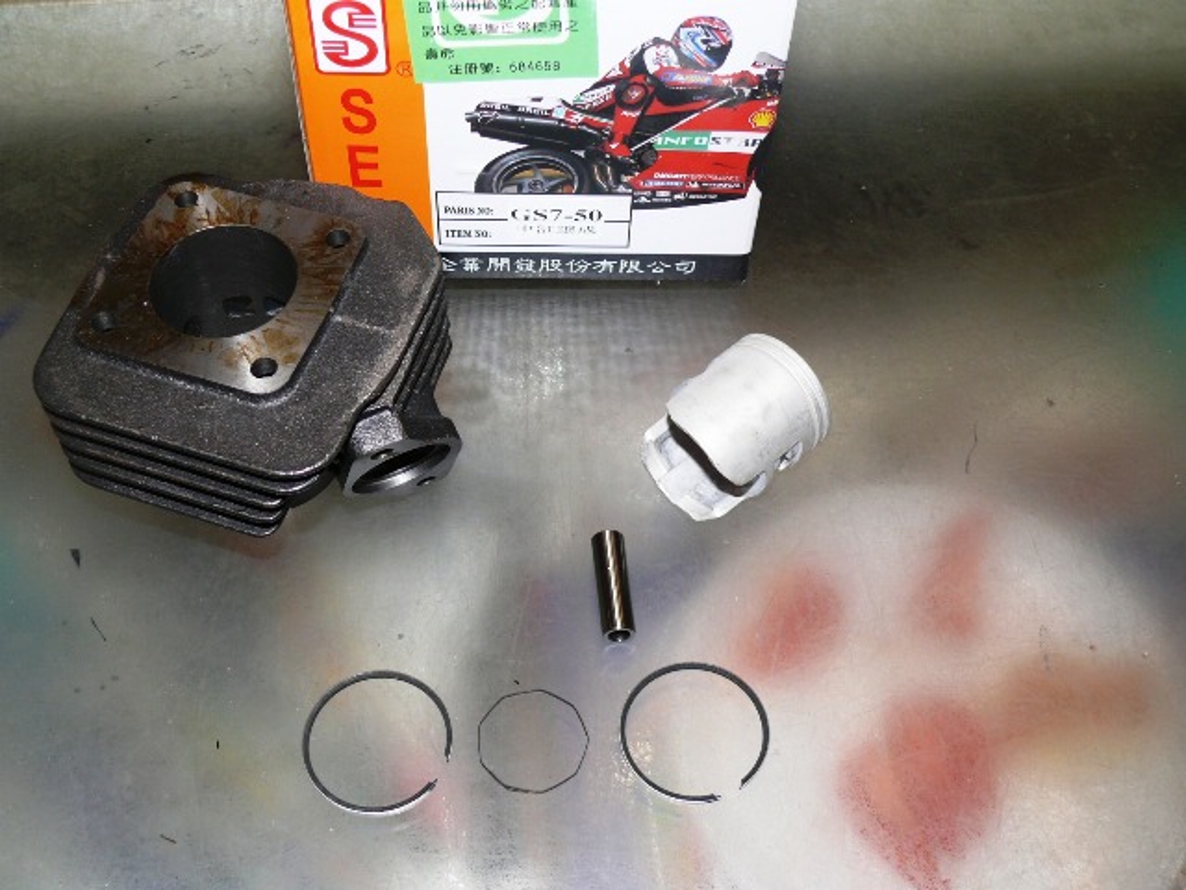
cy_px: 445
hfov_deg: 46.8
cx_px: 593
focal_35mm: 40
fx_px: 1370
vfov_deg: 36.0
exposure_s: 1/30
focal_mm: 8.1
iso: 100
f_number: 2.8
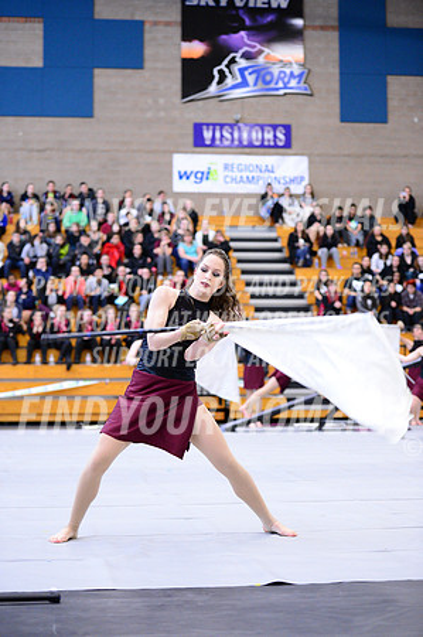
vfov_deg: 28.9
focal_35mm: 70
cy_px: 318
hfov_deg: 19.4
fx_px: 1237
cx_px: 212
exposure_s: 1/320
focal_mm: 70
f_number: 2.8
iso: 6400
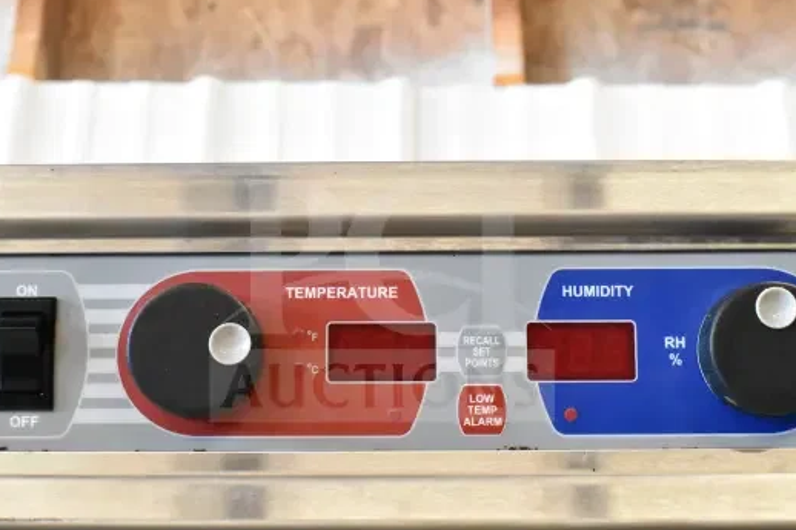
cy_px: 300
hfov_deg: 37.5
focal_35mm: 53
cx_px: 381
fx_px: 1171
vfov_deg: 25.5
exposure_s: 1/125
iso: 6400
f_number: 6.3
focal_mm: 30
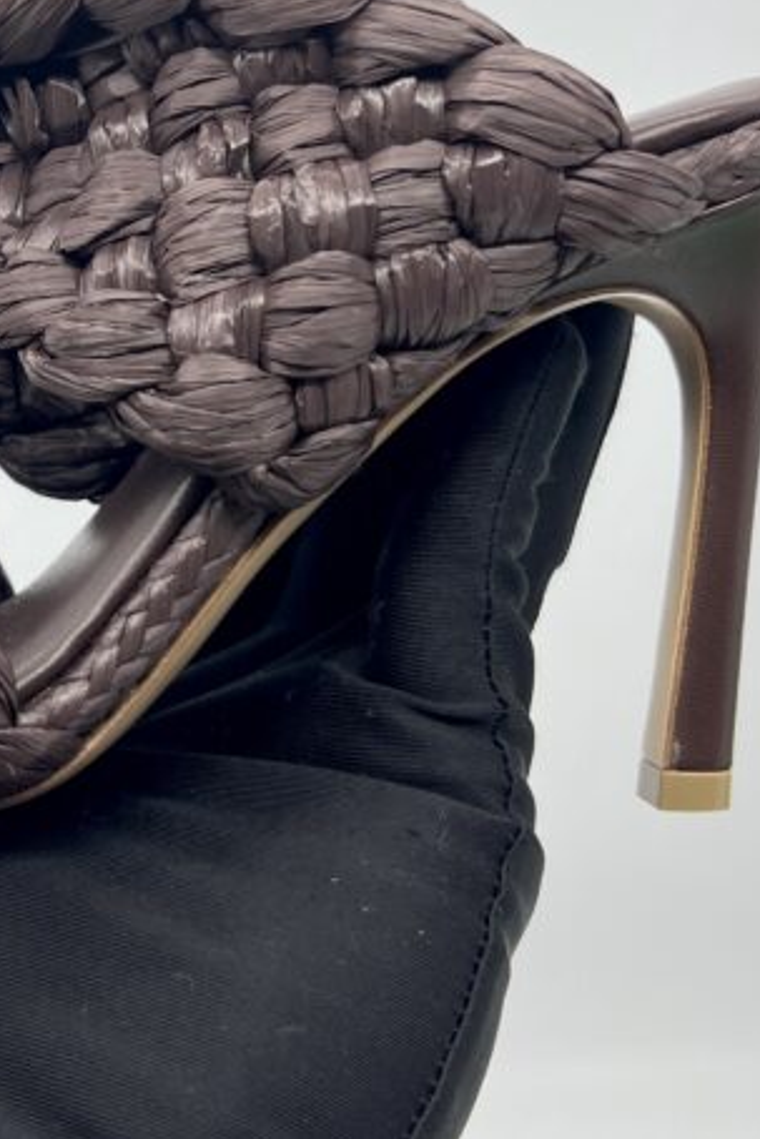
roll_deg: +0.7
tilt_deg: -15.3
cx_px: 10
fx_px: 1930
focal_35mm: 61
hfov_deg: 21.5
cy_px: 389
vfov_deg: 32.6
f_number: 1.5
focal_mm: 5.7
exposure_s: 1/100
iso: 40
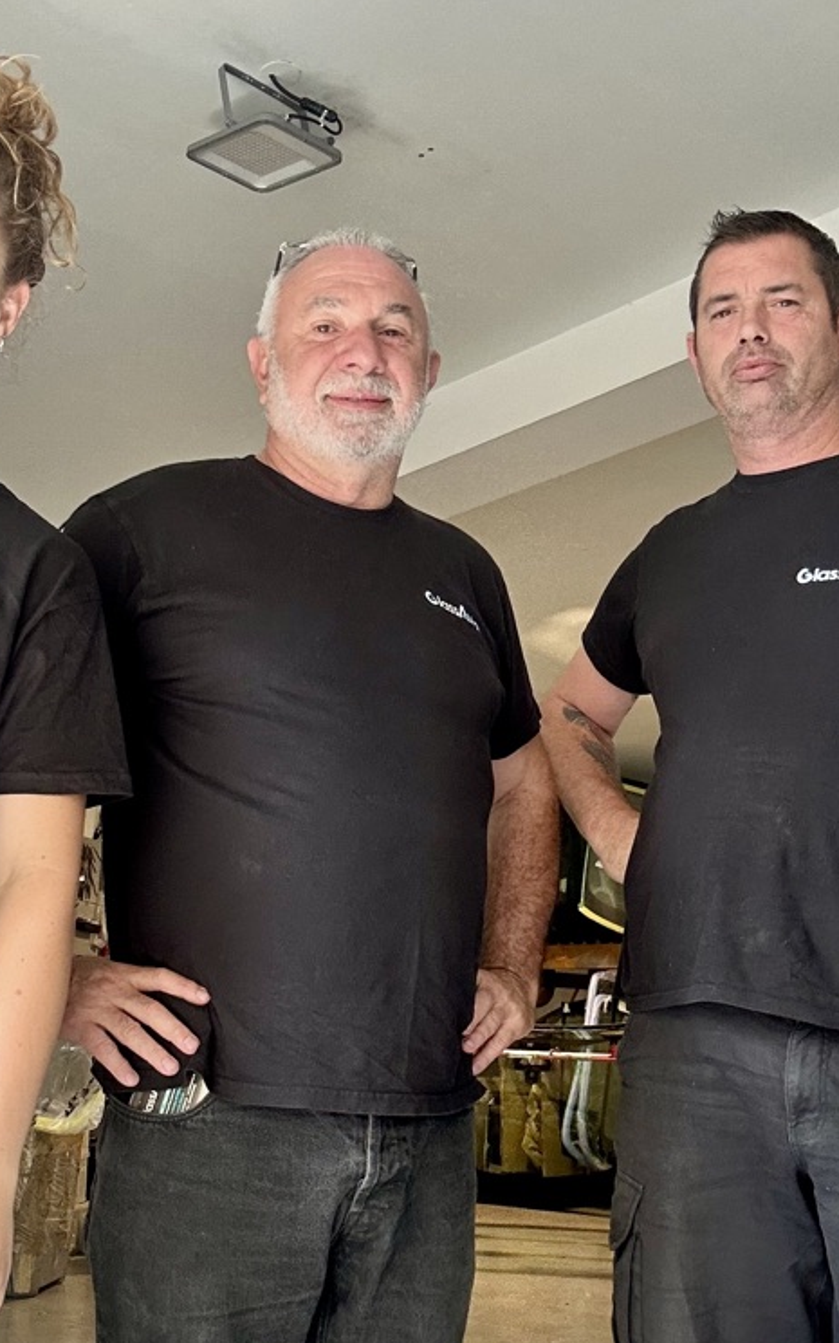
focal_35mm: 47
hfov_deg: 27.4
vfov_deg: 42.4
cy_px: 803
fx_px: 1719
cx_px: 371
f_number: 1.9
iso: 40
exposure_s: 1/121
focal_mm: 2.69
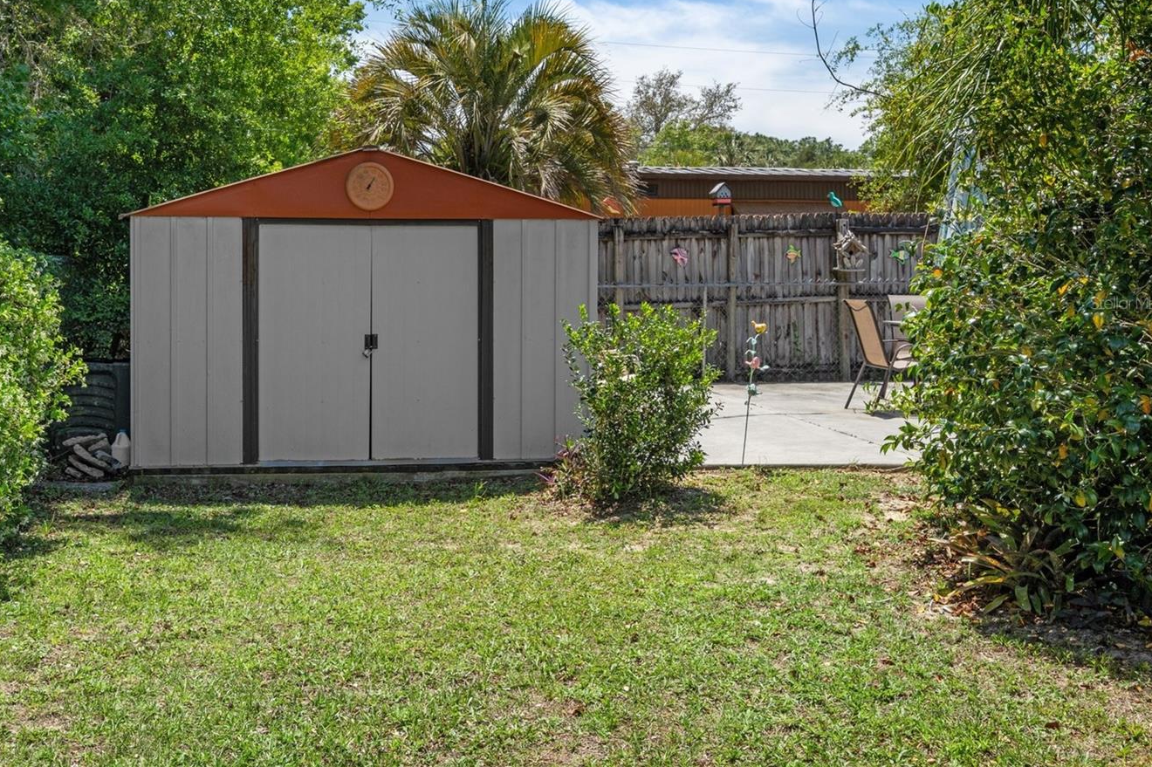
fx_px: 1279
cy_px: 303
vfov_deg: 33.3
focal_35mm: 40
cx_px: 470
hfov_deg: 48.2
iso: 200
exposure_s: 1/500
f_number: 8
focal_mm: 33
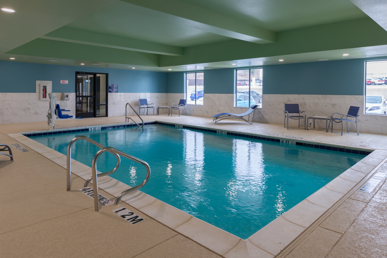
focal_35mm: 24
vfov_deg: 53.2
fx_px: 258
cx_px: 194
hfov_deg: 73.7
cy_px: 129
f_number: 8
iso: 100
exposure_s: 1/8
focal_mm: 24
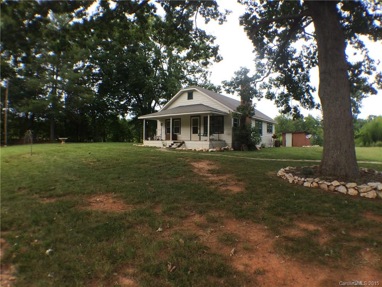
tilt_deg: -0.1
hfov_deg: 61.7
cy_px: 144
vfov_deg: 48.2
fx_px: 320
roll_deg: -0.5
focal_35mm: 29
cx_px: 191
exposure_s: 1/376
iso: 32
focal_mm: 4.15
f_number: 2.2
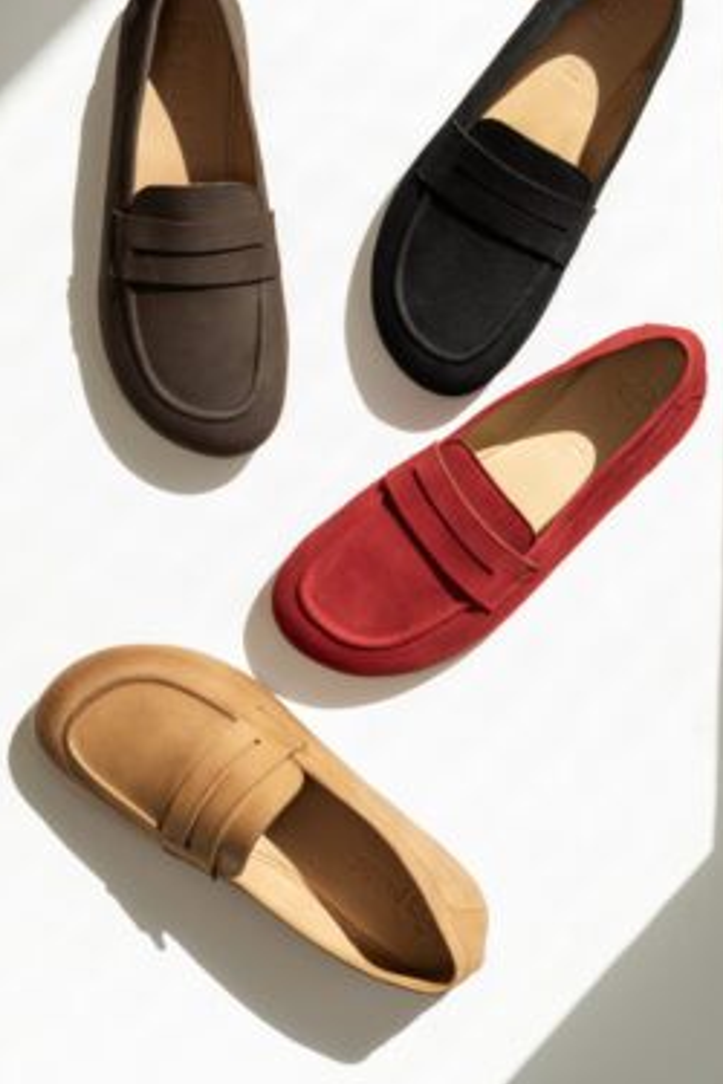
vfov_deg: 24.2
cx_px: 385
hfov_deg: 16.3
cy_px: 463
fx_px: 2530
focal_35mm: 84
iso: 40
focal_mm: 70
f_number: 7.1
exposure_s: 1/100
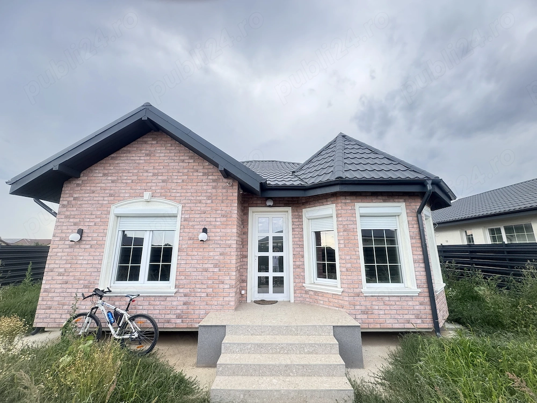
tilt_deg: +12.6
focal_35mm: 14
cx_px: 268
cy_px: 202
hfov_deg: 102.1
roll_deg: +0.2
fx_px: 217
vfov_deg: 85.7
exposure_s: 1/180
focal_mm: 2.22
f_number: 2.2
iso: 40
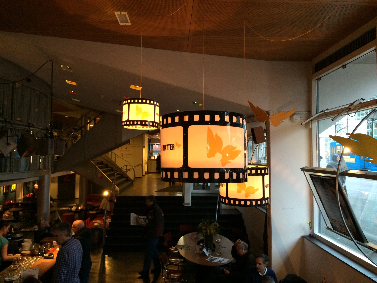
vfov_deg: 48.2
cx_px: 188
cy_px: 142
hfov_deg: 61.7
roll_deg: +0.2
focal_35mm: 29
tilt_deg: +1.7
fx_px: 316
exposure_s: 1/30
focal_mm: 4.15
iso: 160
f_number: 2.2
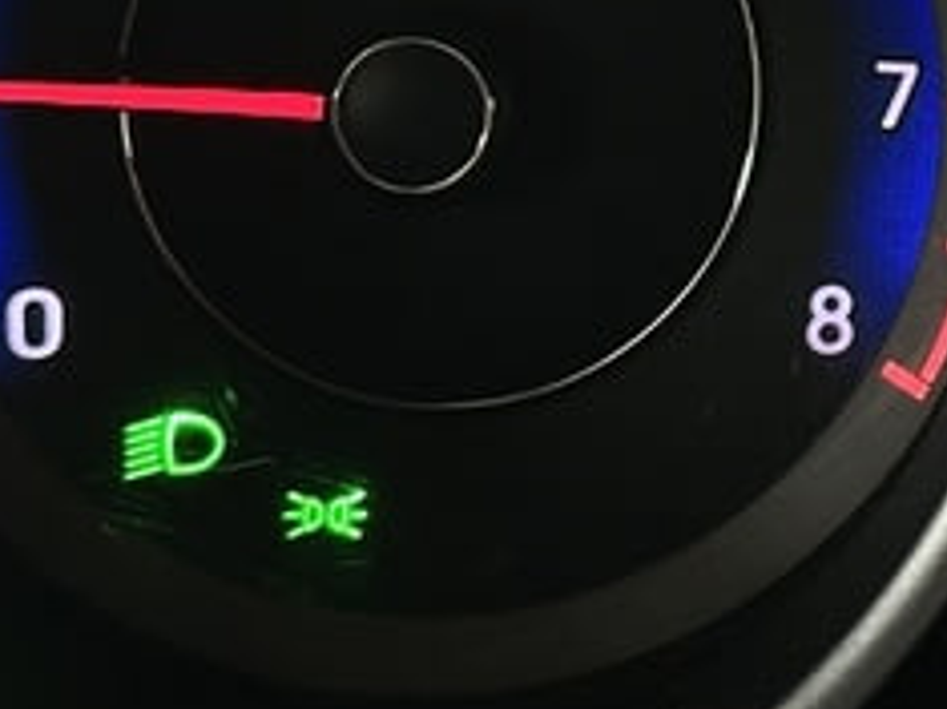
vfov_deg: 8.0
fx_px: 5031
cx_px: 1439
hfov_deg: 10.4
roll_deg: +0.1
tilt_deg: -23.1
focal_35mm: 184
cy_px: -95
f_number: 1.78
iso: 200
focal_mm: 6.86
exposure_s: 1/33
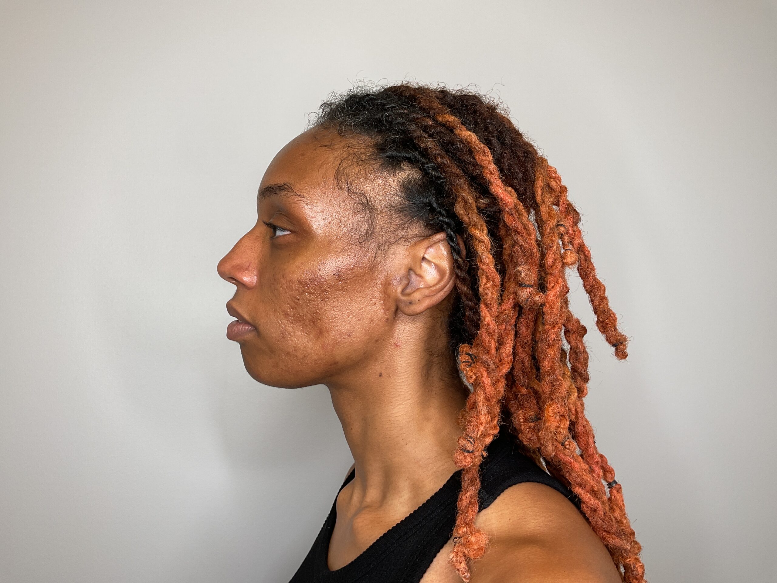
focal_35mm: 29
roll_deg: +0.3
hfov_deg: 61.7
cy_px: 292
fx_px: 651
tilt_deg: +1.1
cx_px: 388
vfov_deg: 48.2
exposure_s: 1/120
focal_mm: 3
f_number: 1.8
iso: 40
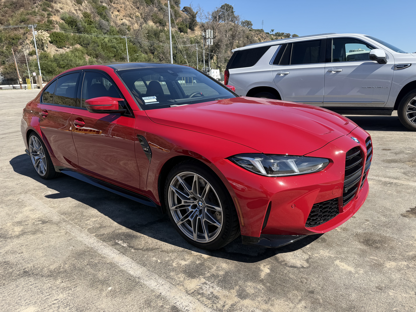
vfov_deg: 56.8
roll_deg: +2.3
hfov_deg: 71.6
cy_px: 156
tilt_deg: -13.3
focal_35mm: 24
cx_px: 208
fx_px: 288
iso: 80
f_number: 1.78
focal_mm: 6.76
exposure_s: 1/2703
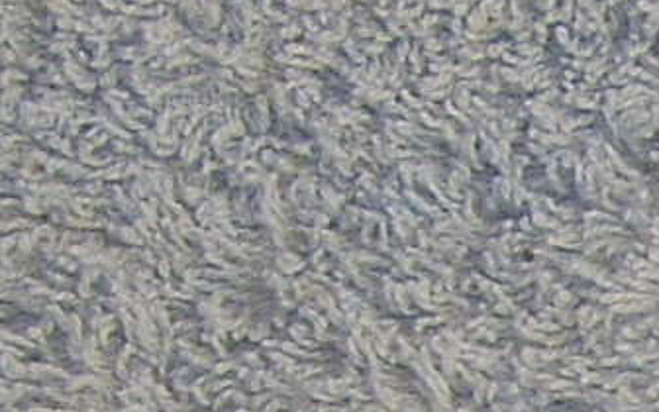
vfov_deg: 4.1
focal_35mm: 311
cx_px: 1663
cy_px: 1038
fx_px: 5586
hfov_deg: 6.4
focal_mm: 7.8
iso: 50
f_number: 5.7
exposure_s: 1/80
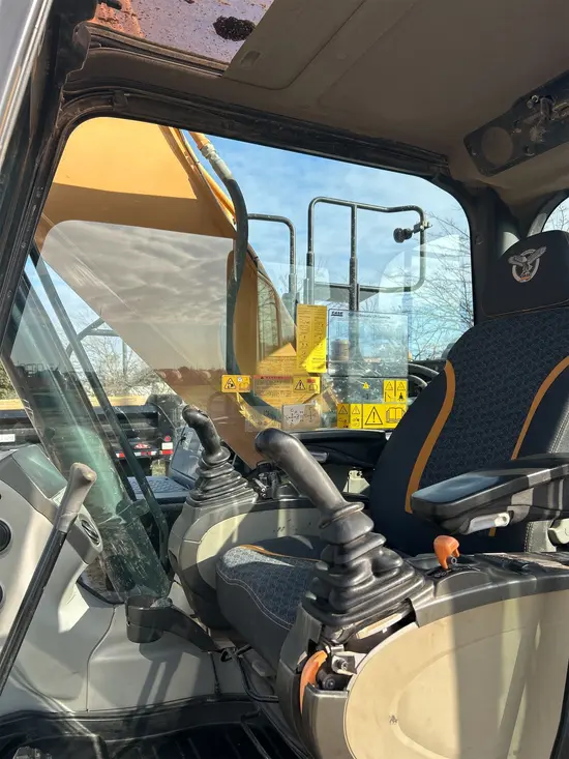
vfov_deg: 67.3
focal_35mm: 26
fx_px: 570
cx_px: 284
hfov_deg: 53.1
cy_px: 380
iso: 50
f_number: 1.5
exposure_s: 1/1511
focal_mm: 5.7
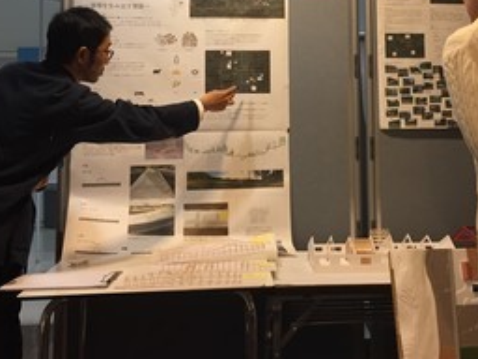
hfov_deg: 37.2
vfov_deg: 27.9
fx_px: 704
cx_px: 304
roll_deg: +1.7
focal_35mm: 51
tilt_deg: +4.2
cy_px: 64
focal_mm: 4.15
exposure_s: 1/30
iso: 50
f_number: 2.2
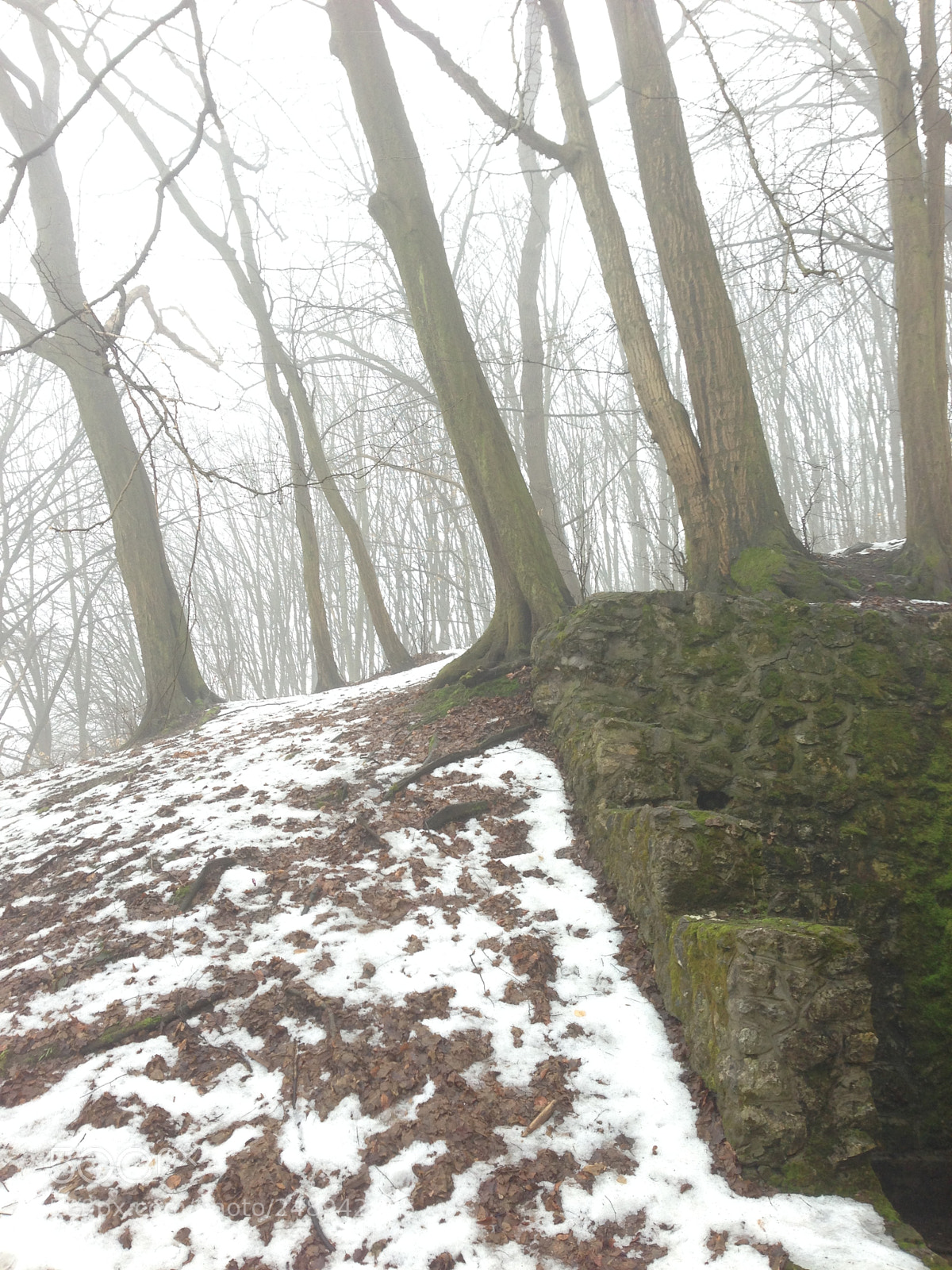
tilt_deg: +15.8
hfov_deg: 42.9
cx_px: 476
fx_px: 1210
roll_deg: -2.5
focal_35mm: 33
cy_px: 635
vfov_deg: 55.4
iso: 50
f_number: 2.4
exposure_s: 1/132
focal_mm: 4.12
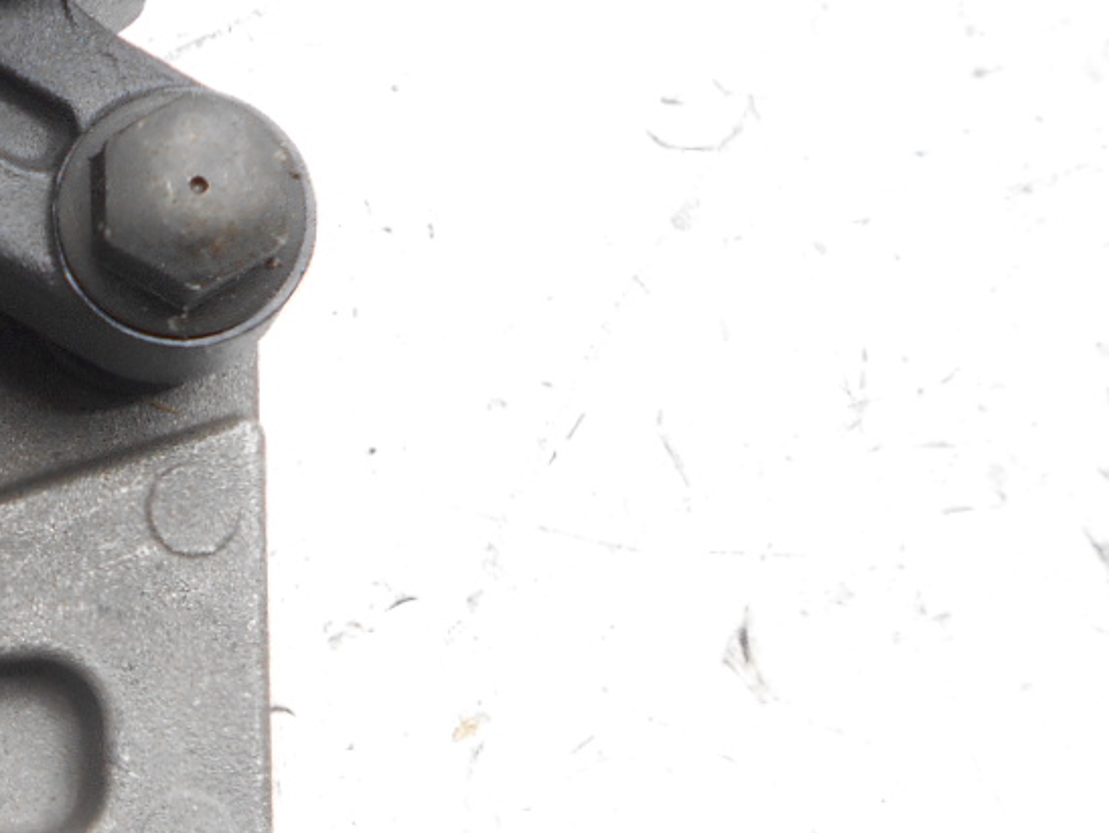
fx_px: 2436
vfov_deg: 19.4
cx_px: -337
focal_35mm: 76
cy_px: 517
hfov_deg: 22.8
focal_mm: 4.6
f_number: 3.2
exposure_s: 1/30
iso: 125
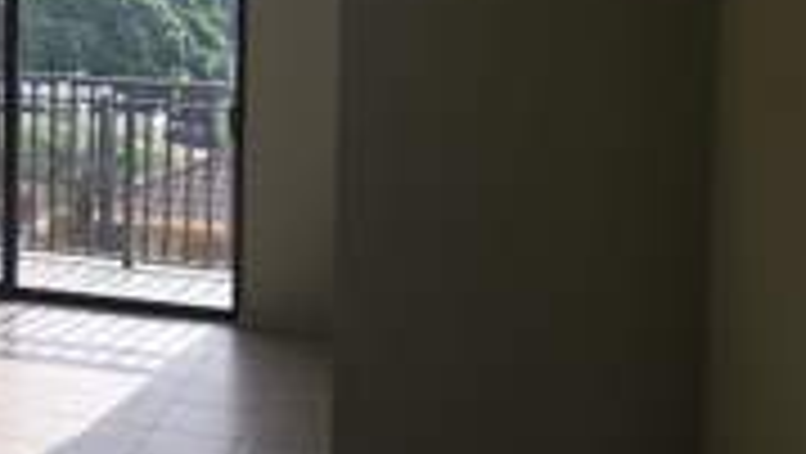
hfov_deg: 28.3
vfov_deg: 17.7
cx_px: -99
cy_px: 20
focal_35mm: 67
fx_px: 1433
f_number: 1.7
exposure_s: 1/134
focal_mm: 6.3
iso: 12
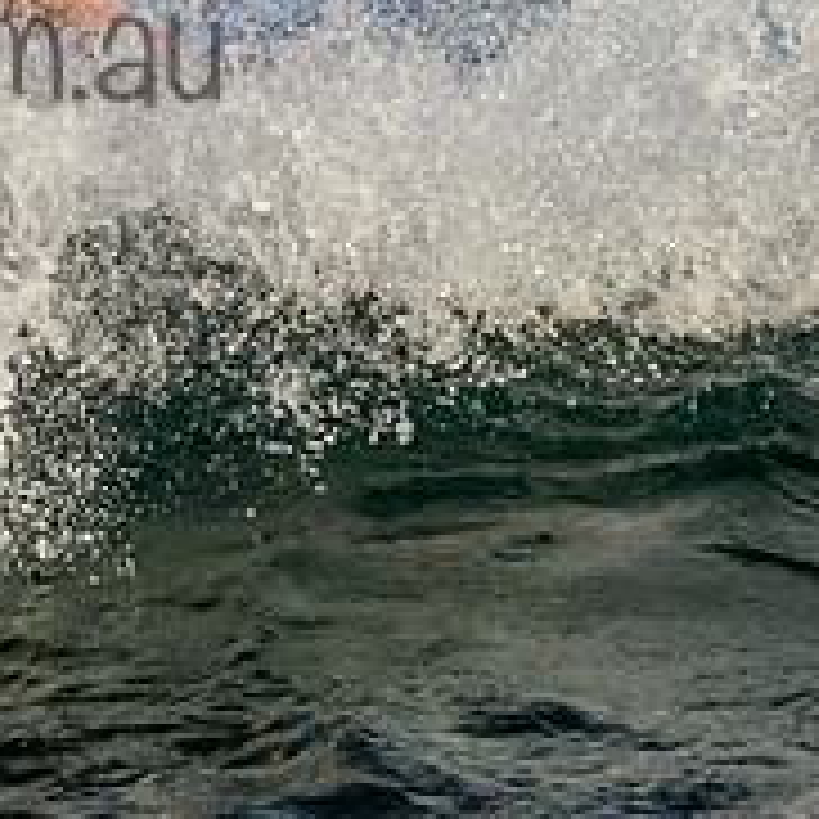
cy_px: 197
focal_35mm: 2972
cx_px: -676
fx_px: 79554
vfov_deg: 0.6
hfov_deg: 0.6
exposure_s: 1/2000
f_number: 11
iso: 1400
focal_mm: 800
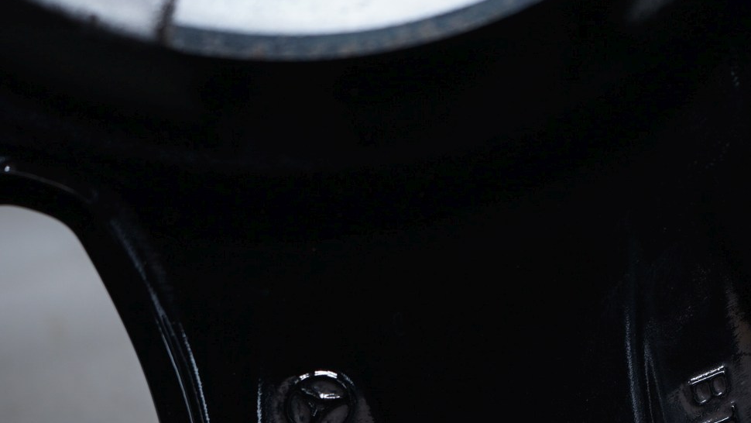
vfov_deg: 13.6
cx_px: 421
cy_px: 485
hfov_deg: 24.4
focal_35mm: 87
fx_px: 1733
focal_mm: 42
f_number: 7.1
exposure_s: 1/125
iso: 250
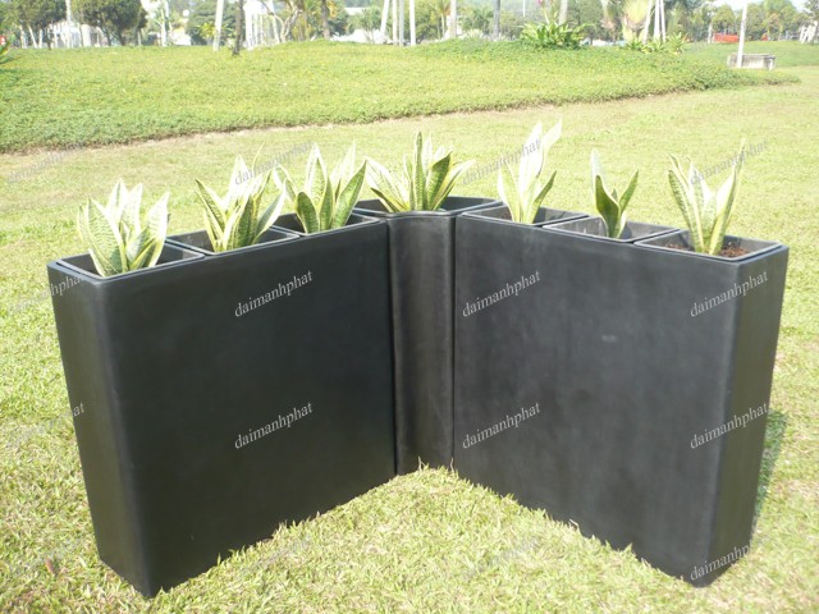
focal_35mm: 35
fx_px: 828
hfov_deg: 52.6
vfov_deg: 40.7
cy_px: 307
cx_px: 410
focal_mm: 5.8
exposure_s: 1/250
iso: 100
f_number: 2.8
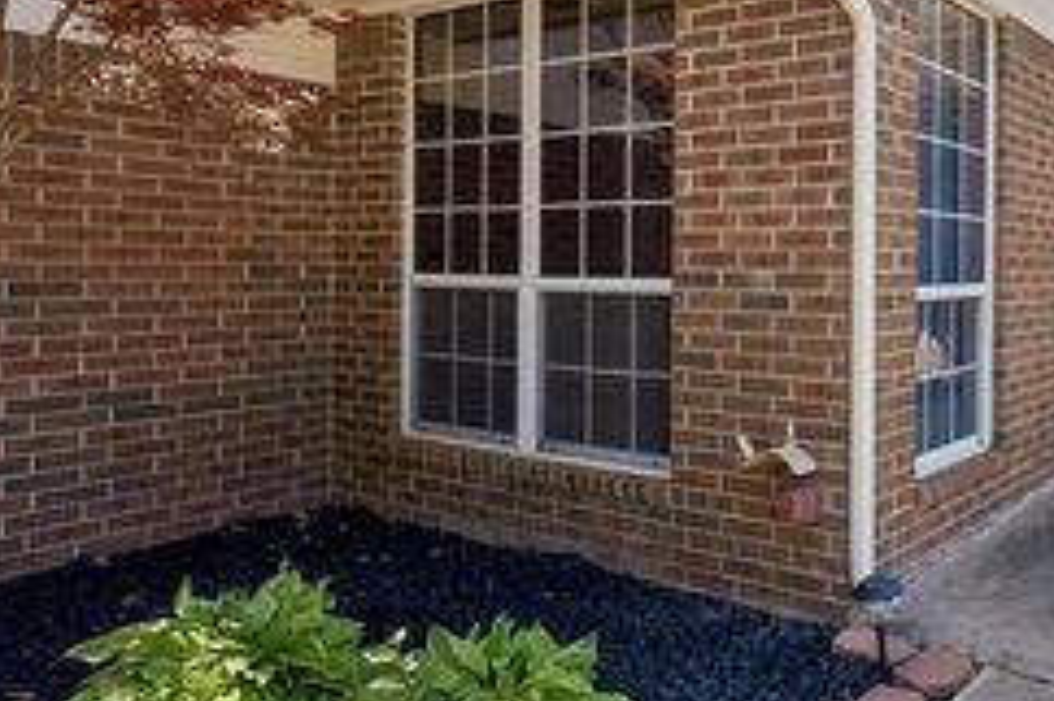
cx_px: 897
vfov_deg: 41.9
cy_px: 250
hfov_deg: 54.5
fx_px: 907
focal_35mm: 31
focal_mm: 10
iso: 250
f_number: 7.1
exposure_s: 1/1250
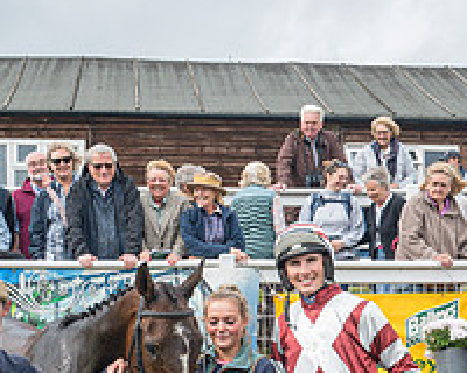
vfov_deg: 19.5
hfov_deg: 25.1
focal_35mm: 76
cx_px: 233
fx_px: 1050
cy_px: 378
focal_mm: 24
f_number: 8
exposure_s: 1/200
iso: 400
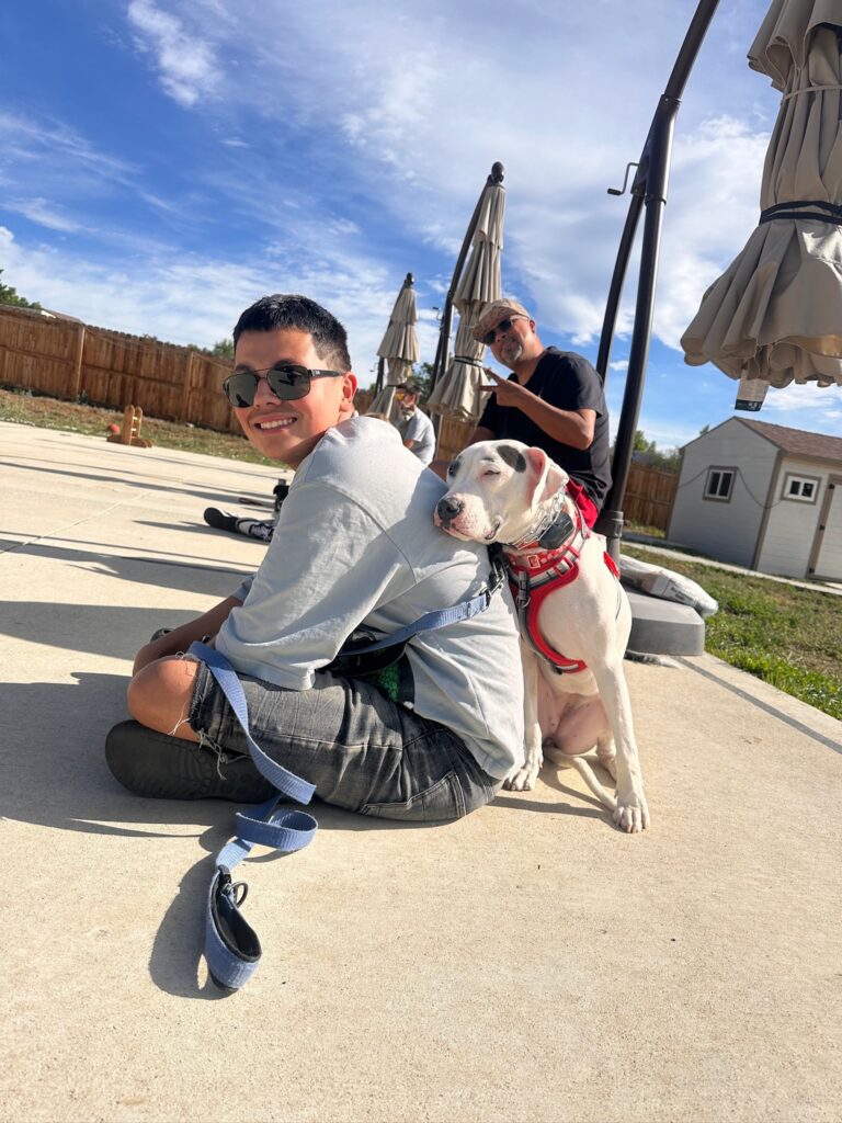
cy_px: 562
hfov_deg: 56.8
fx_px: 778
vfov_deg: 71.6
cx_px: 421
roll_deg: -9.9
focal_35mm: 24
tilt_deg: -5.8
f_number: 1.78
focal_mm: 6.86
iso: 80
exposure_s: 1/6623
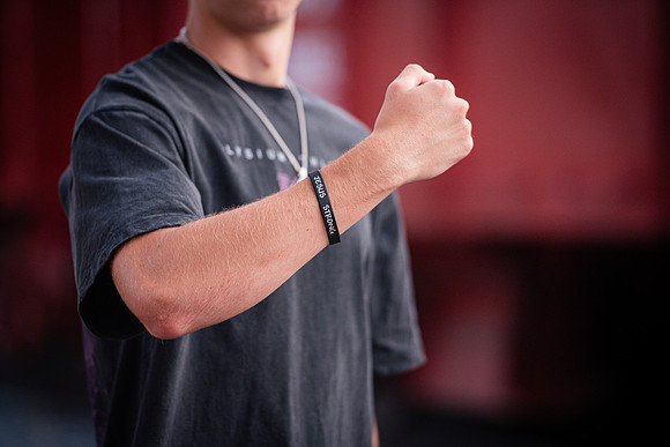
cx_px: 335
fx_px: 3723
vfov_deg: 6.9
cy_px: 224
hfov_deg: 10.3
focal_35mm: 200
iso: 800
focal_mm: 200
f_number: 2.8
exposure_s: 1/125
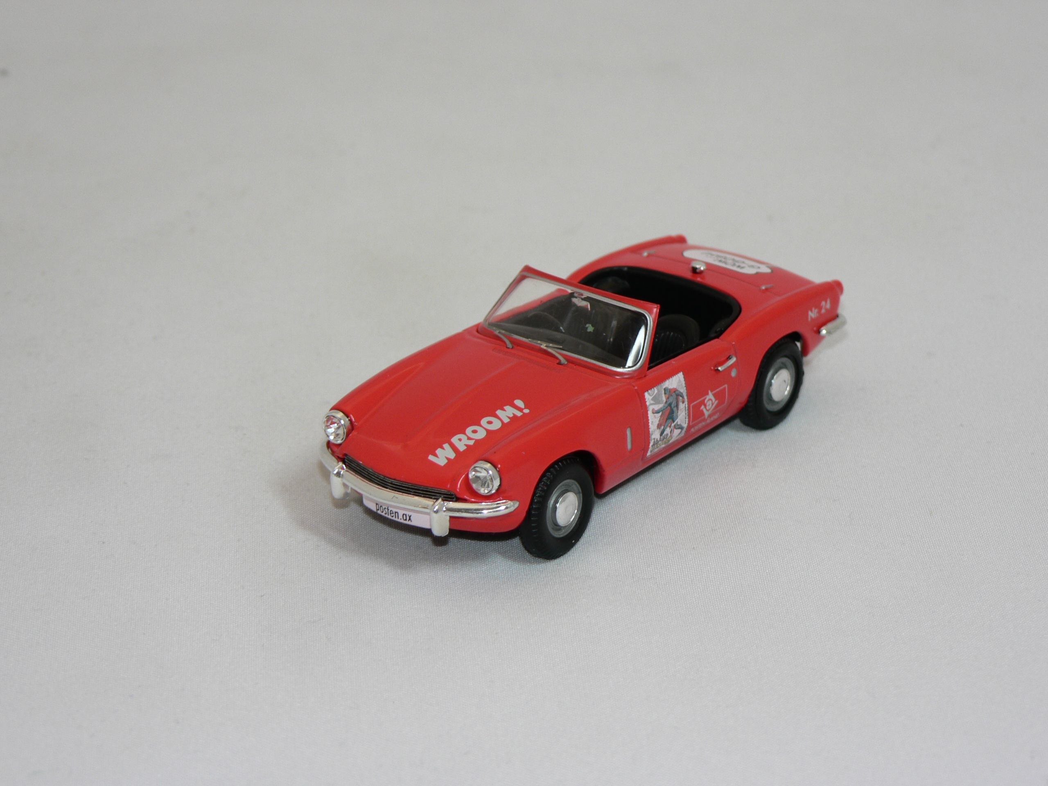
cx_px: 524
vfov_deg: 12.5
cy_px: 393
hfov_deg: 16.6
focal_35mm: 119
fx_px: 3603
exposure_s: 1/60
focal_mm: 19.9
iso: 80
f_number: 3.2
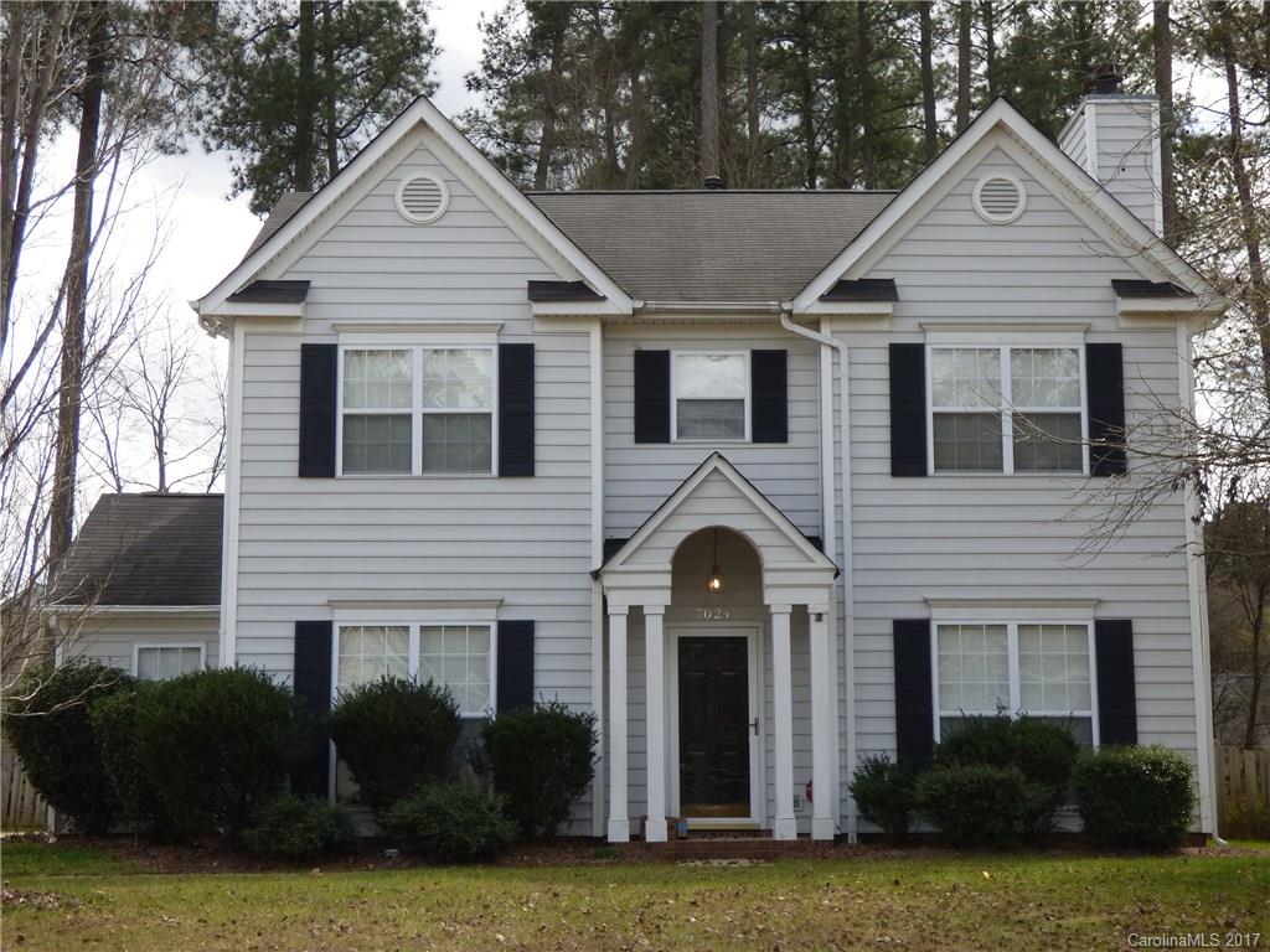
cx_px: 635
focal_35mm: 55
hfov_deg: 34.9
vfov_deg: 26.6
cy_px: 476
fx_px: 2018
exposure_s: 1/400
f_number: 3.9
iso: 100
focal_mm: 9.51
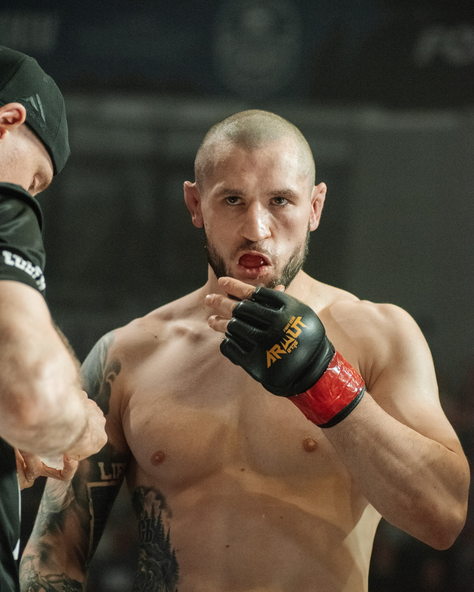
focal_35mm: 131
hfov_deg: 11.8
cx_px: 237
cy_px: 326
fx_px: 2297
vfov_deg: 14.7
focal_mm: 116
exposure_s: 1/640
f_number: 4
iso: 10000
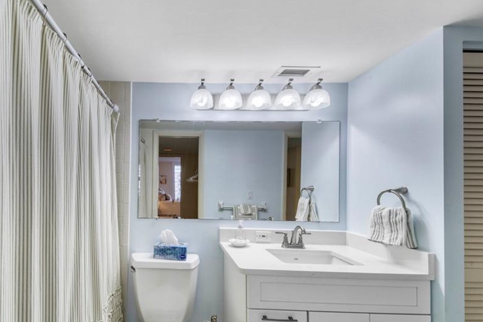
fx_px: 228
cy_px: 187
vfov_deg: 70.0
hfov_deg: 90.9
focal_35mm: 17
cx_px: 173
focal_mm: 13
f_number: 11
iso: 125
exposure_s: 1/13
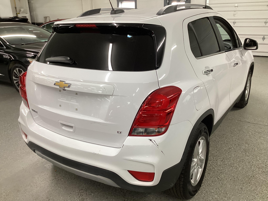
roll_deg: +1.0
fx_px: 240
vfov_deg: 45.4
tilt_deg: -20.2
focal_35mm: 31
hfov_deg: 58.4
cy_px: 100
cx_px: 134
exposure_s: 1/60
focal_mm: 3.3
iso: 125
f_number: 2.4
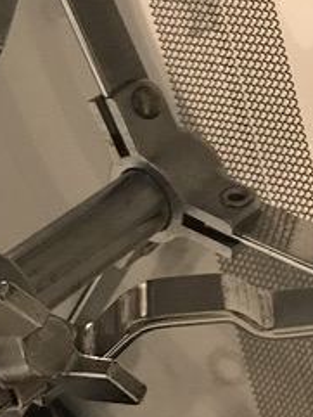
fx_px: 1433
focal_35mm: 119
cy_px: -19
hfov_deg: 12.1
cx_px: 424
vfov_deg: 16.1
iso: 100
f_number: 1.8
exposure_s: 1/6
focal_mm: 3.99
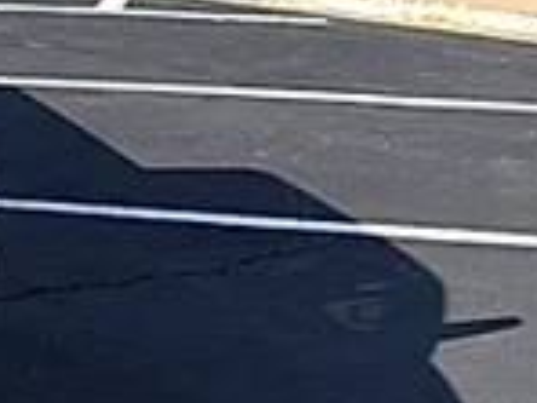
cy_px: -20
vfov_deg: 12.4
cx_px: -493
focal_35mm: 118
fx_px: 1831
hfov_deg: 14.3
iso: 80
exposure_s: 1/8130
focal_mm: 6.76
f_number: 1.78
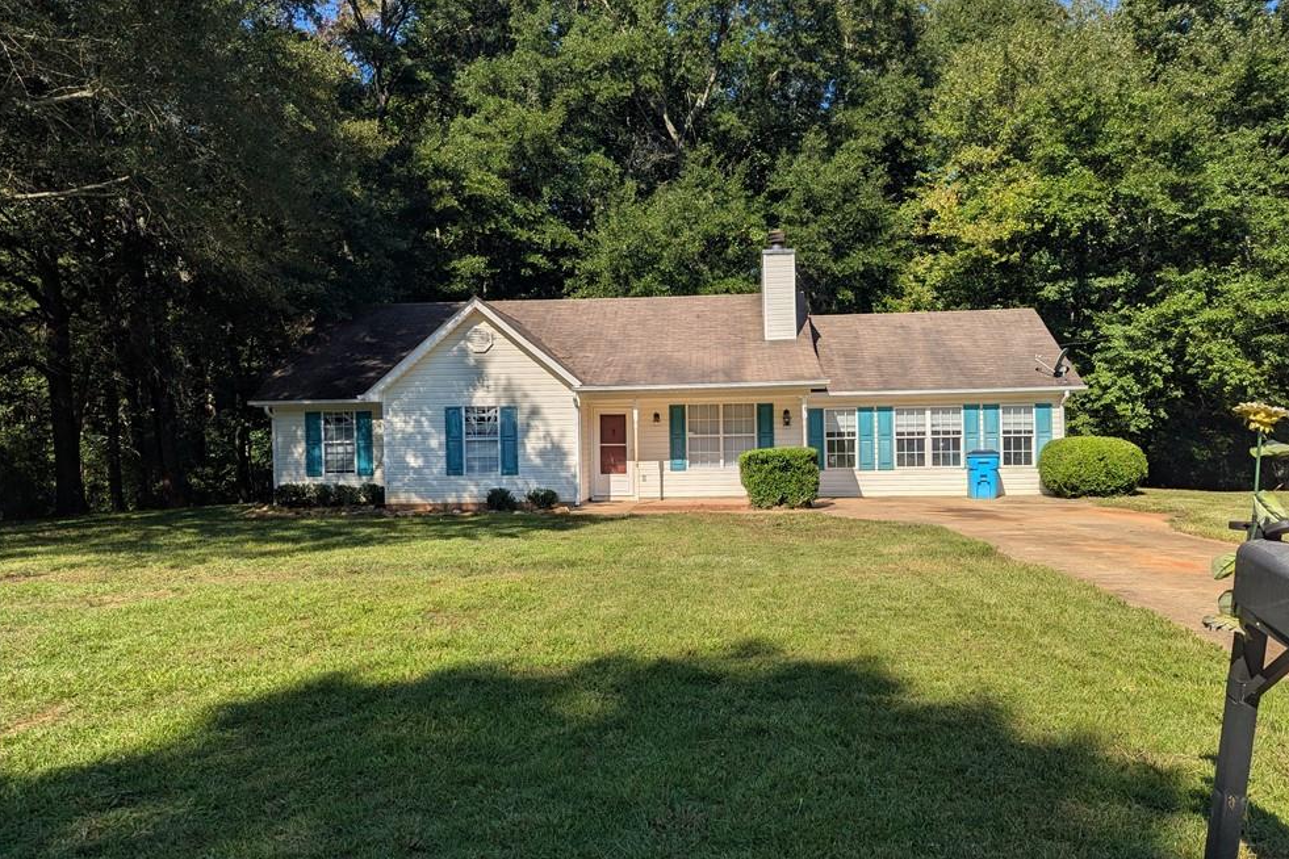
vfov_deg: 49.5
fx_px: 931
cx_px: 666
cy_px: 440
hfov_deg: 69.4
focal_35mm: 26
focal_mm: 6.81
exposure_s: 1/3425
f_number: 1.85
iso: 46
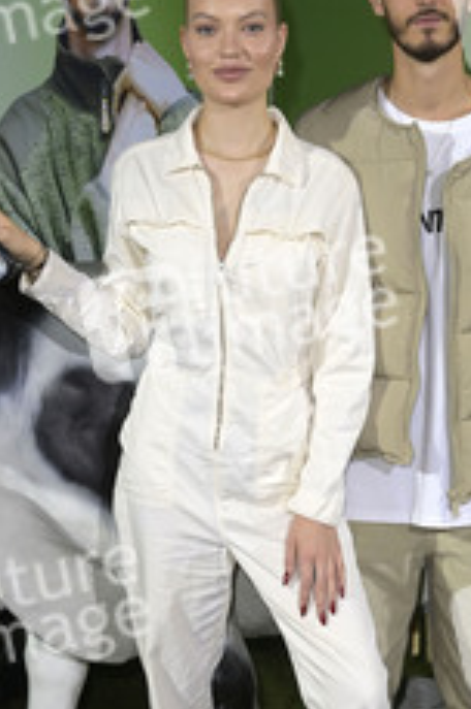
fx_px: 1516
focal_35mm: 77
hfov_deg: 17.6
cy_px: 464
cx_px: 328
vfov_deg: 26.2
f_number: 5.6
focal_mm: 44
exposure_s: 1/250
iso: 2500
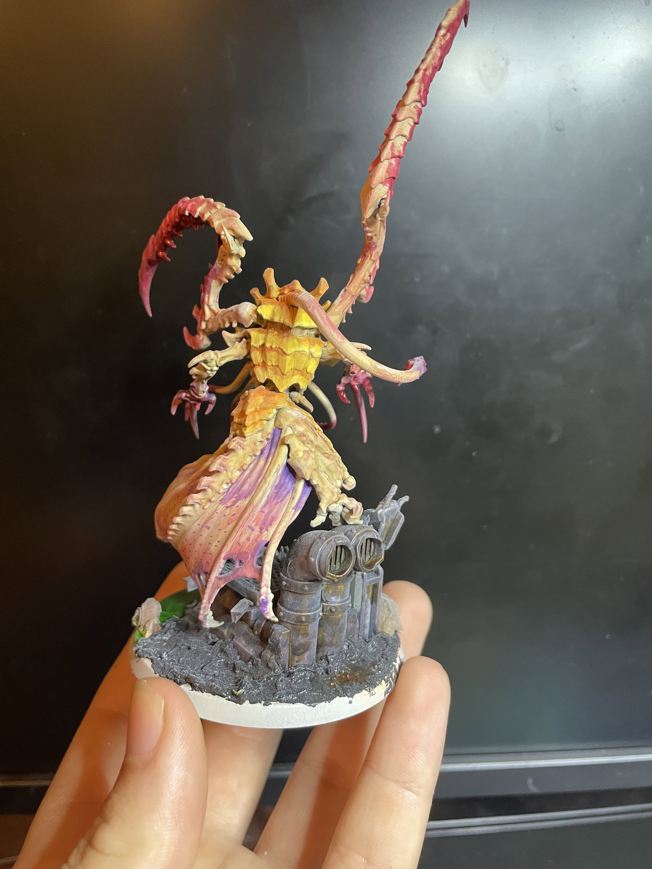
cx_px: 326
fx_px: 653
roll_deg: +1.3
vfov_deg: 67.3
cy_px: 434
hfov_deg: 53.1
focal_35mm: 26
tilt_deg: -14.4
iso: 250
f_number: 1.6
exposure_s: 1/60
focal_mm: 4.2
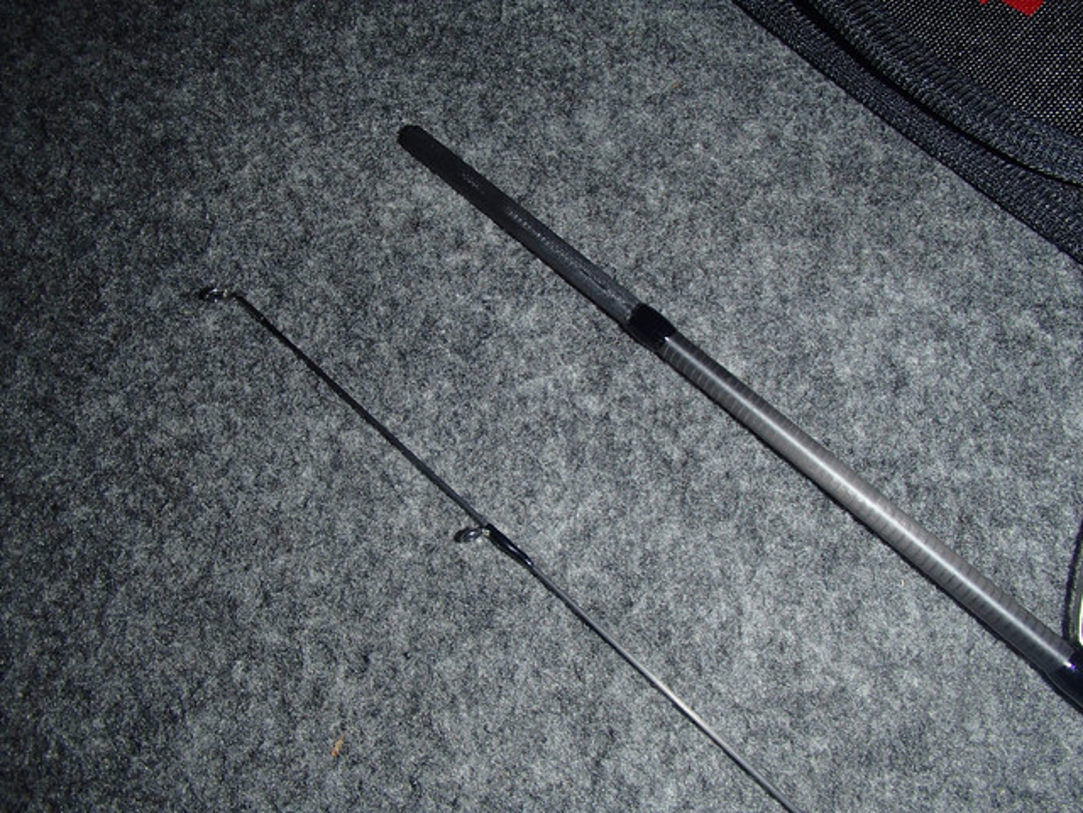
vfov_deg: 49.7
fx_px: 876
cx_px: 542
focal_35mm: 28
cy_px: 406
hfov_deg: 63.4
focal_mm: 5
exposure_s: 1/30
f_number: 11
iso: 200
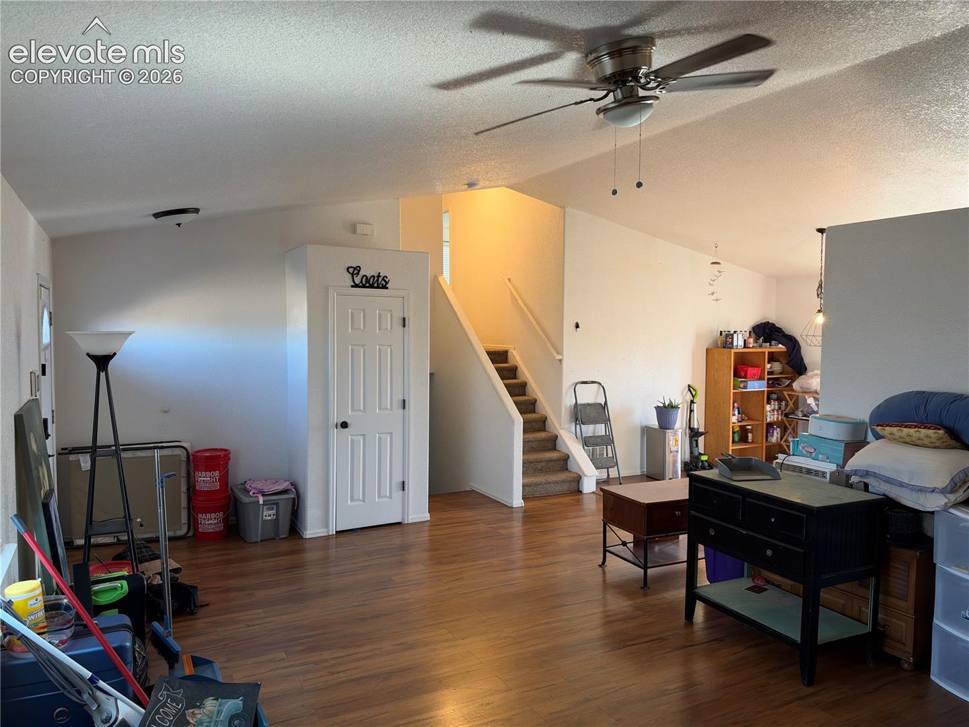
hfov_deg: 71.6
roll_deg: -0.1
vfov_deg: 56.8
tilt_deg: -2.4
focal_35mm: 24
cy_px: 364
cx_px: 484
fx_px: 672
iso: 320
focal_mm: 6.93
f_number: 1.8
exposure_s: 1/120
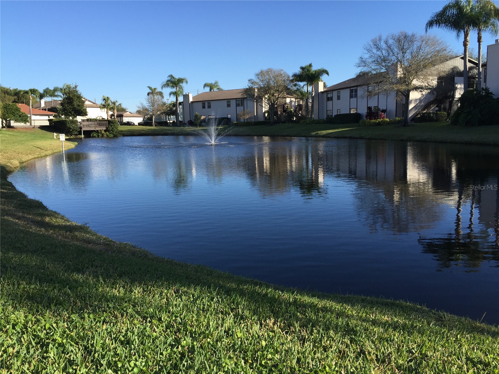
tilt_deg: -7.3
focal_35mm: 29
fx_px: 418
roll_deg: +0.8
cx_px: 250
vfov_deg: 48.2
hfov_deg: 61.7
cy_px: 187
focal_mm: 4.15
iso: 32
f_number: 2.2
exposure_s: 1/1276
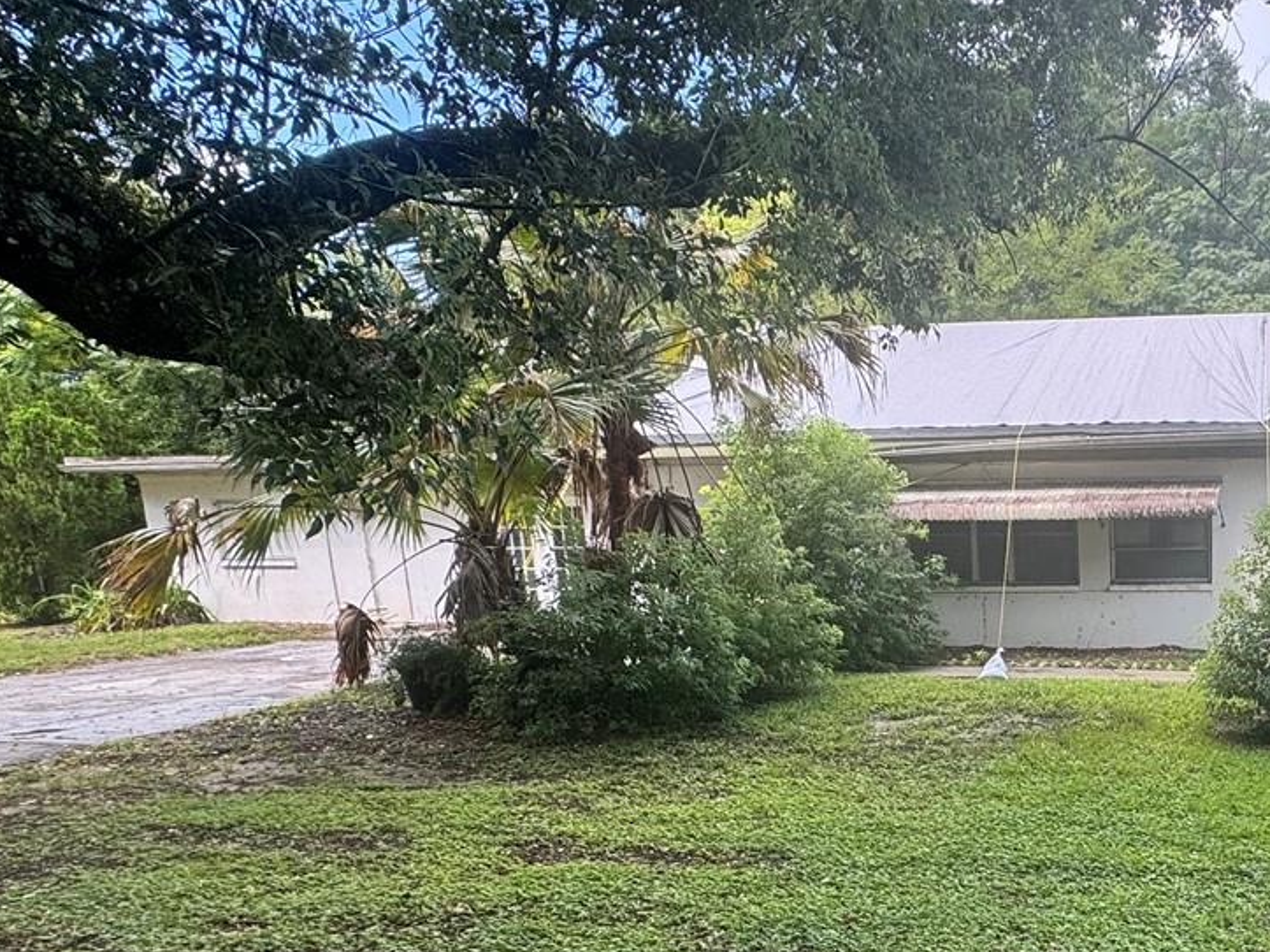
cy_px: 731
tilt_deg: -12.4
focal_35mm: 31
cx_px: 1144
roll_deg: +0.6
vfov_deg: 43.7
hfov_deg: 51.5
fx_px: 1137
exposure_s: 1/199
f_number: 2.2
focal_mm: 2.22
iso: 40
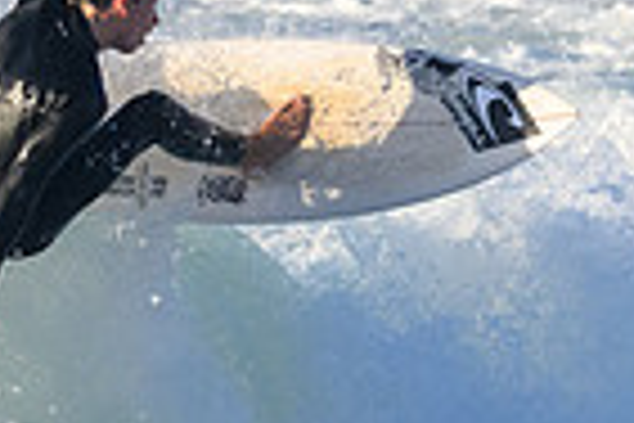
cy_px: 470
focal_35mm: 1816
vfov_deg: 0.8
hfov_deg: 1.1
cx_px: 198
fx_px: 31979
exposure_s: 1/2000
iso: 2500
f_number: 11
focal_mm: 440
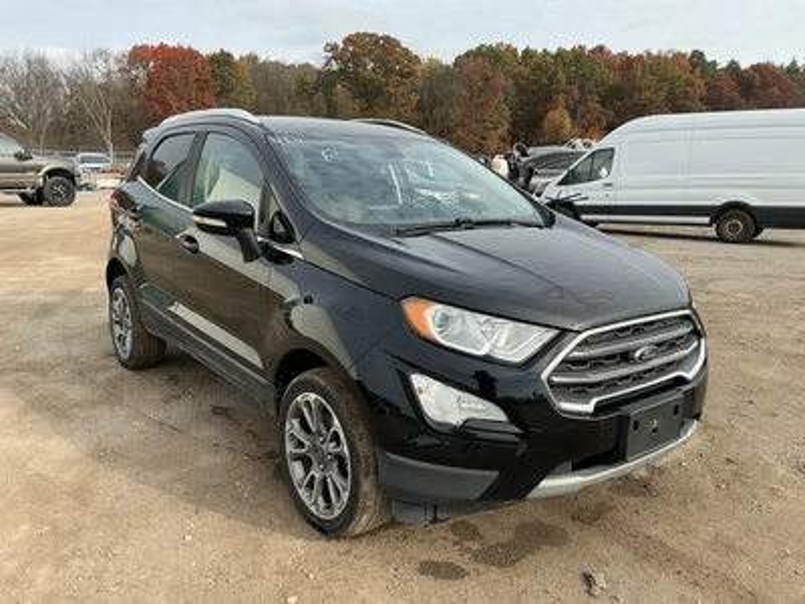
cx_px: 402
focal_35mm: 28
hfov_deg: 63.4
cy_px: 302
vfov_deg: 49.7
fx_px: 651
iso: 25
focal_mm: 3
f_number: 1.8
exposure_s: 1/749
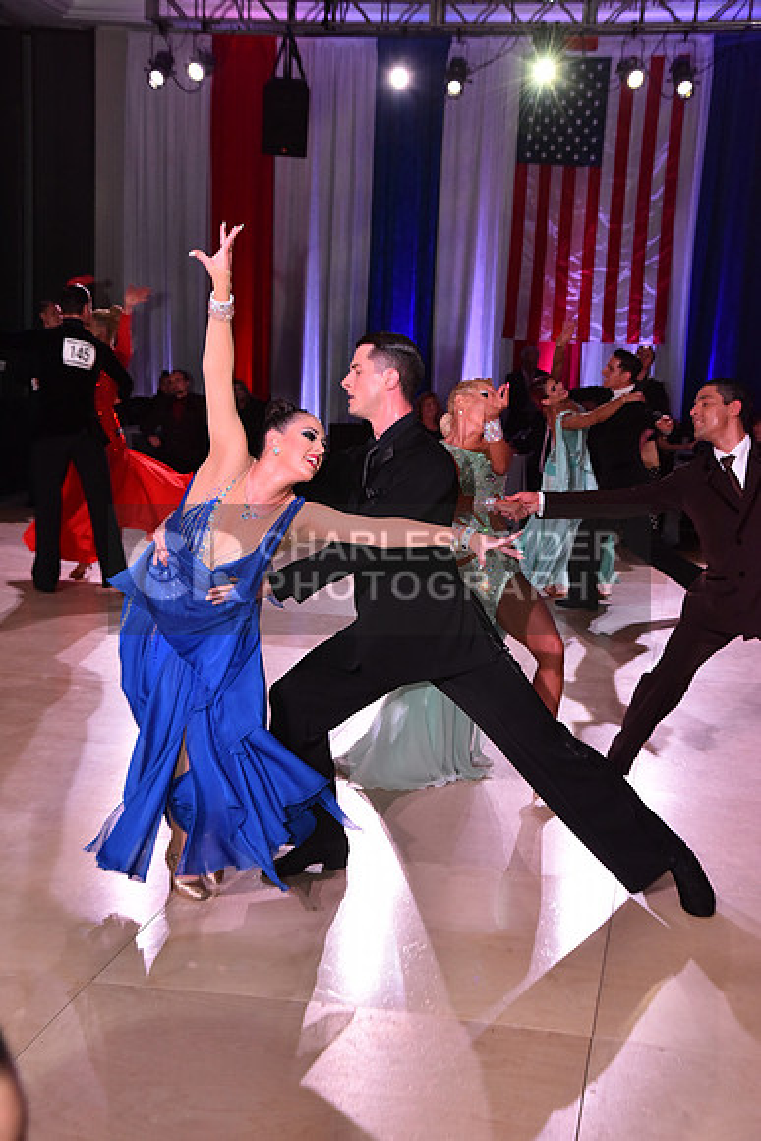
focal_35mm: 66
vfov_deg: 30.5
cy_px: 570
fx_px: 2091
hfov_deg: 20.6
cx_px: 380
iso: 2500
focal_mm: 66
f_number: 8
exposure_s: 1/320
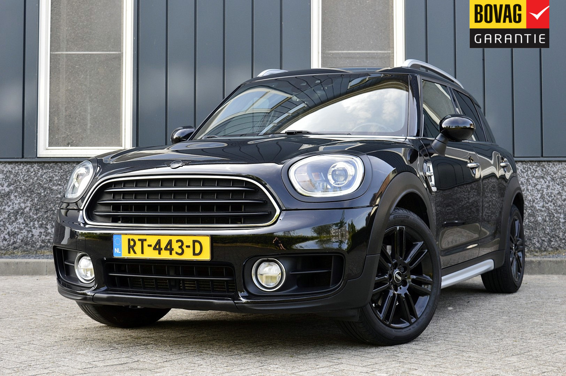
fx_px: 895
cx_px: 283
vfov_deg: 23.7
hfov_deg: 35.1
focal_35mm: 57
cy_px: 188
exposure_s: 1/100
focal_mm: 38
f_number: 9
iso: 400
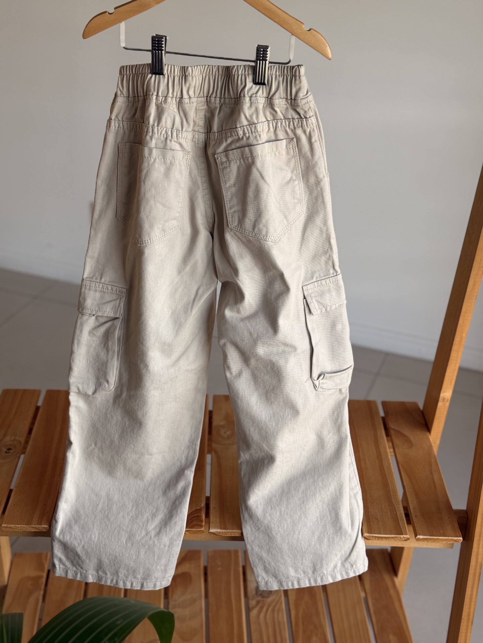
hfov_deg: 30.3
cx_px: 242
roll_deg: -1.8
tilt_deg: -29.2
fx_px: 893
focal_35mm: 48
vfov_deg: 39.7
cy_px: 322
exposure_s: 1/343
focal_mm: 6.76
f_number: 1.78
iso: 64
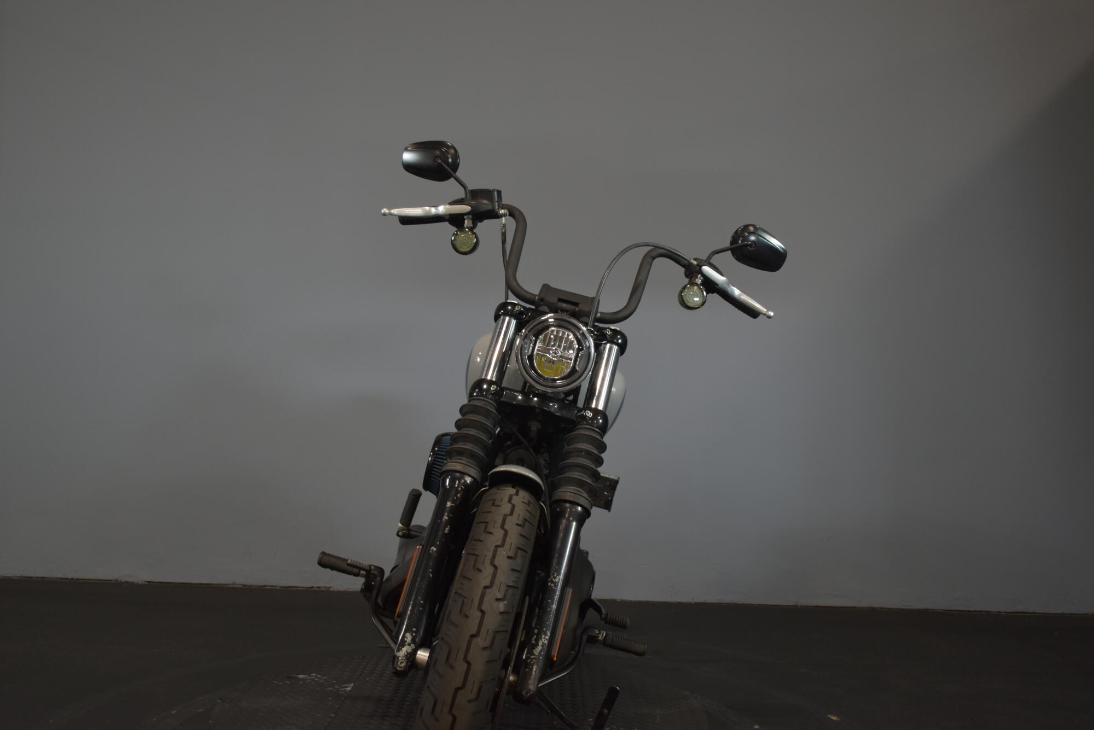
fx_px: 1094
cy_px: 365
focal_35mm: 36
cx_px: 547
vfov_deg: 36.9
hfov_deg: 53.1
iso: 450
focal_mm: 24
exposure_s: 1/30
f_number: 4
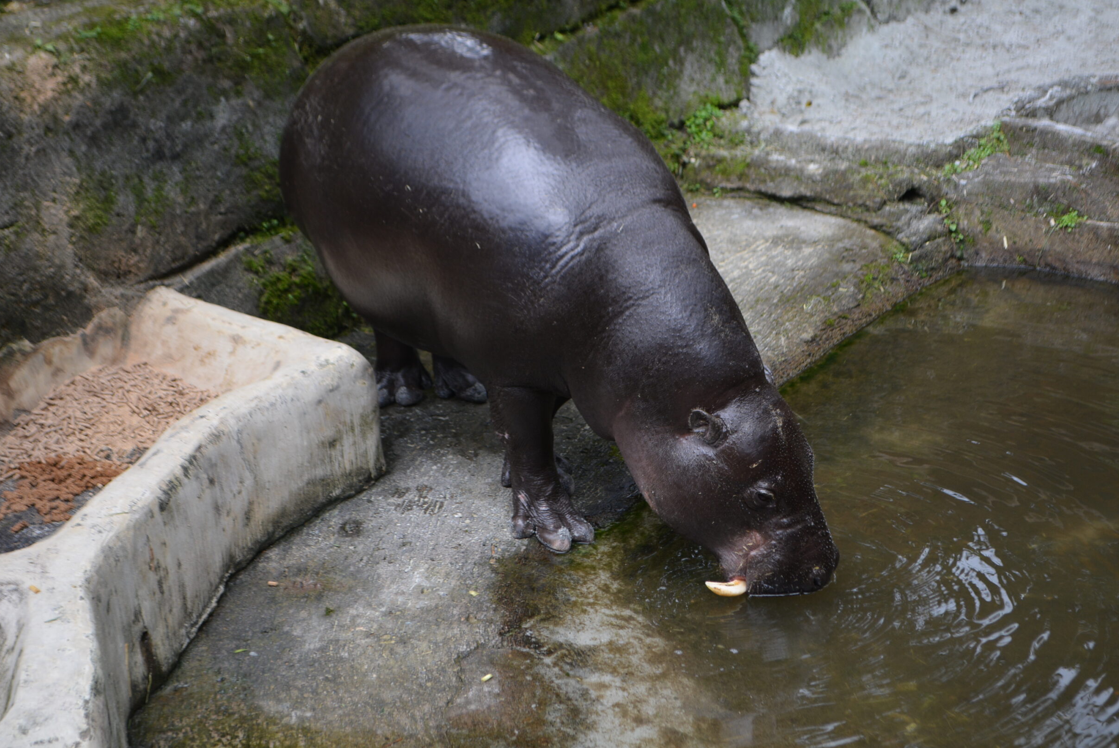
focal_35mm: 73
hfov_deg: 27.7
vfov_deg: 18.7
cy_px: 366
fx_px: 2270
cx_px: 563
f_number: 5.6
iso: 320
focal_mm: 46
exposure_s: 1/250
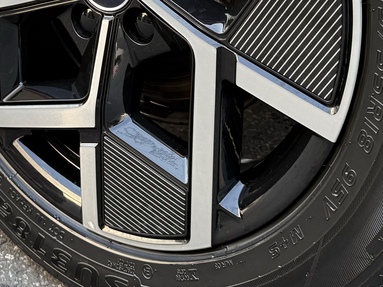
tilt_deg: -11.4
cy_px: -81
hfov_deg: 24.7
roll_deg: -0.1
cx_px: -25
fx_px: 819
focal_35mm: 74
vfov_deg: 18.6
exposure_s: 1/255
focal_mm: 6.76
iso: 64
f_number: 1.78
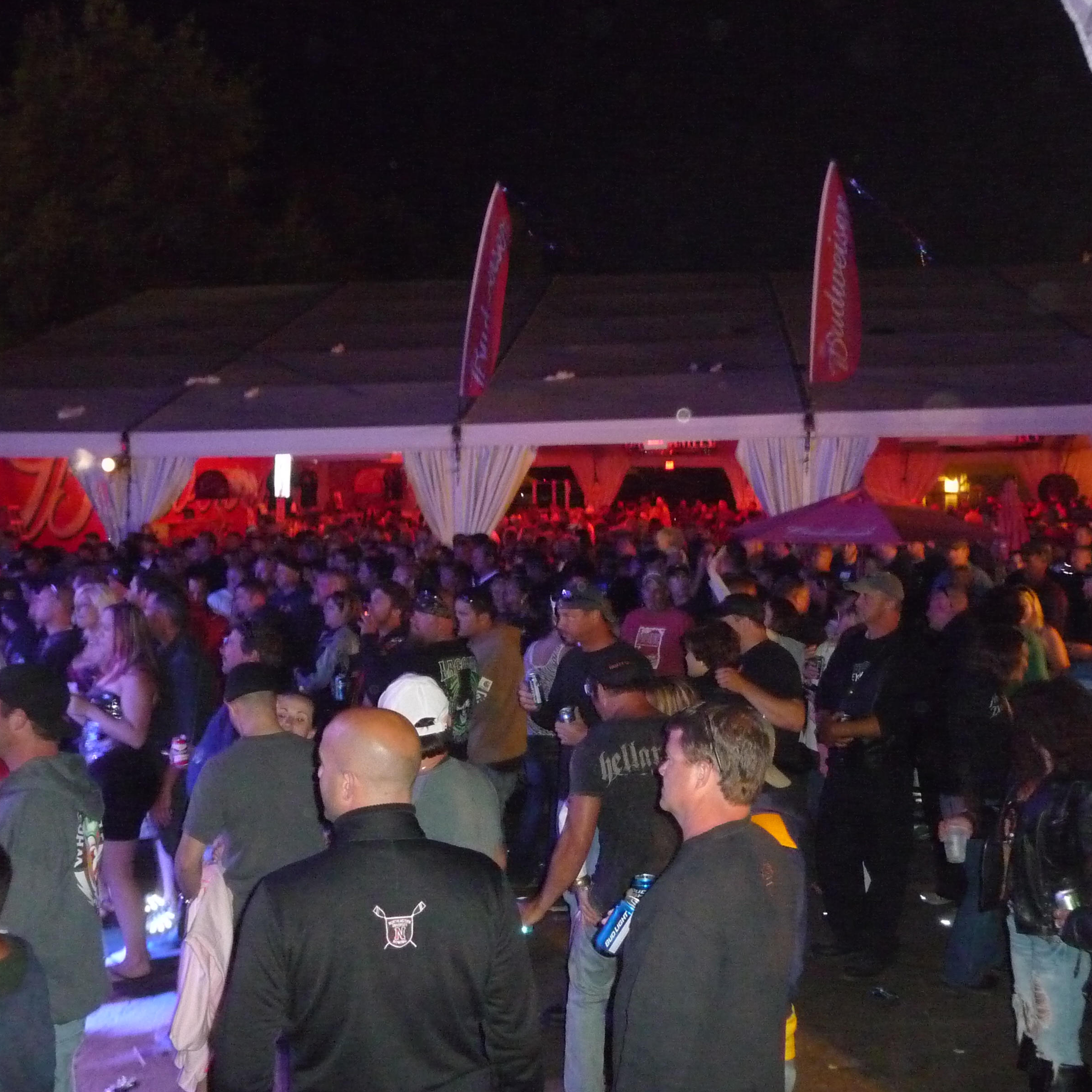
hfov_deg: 46.0
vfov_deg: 46.0
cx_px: 565
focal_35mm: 36
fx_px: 1285
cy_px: 551
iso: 800
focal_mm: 5
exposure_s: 1/8
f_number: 3.4
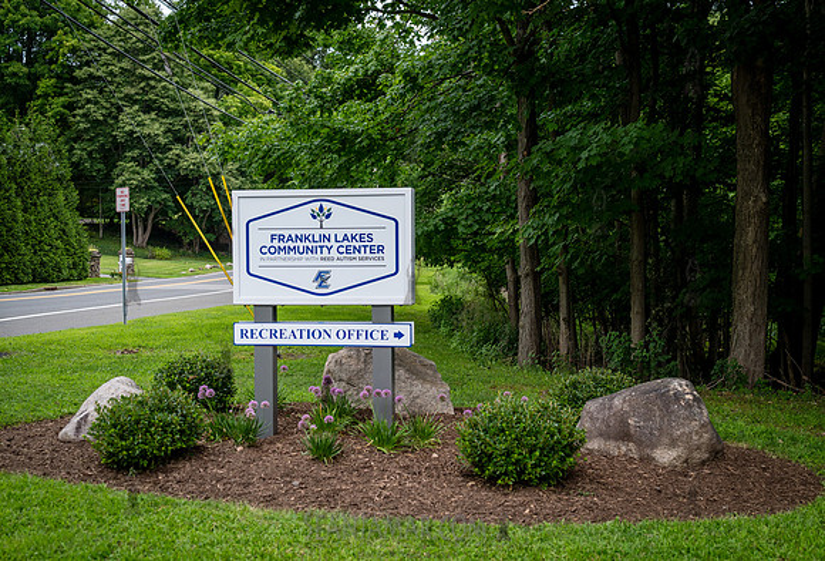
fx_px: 1032
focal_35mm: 45
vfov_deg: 30.4
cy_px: 280
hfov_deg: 43.6
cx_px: 403
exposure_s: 1/1250
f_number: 4
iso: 800
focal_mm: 44
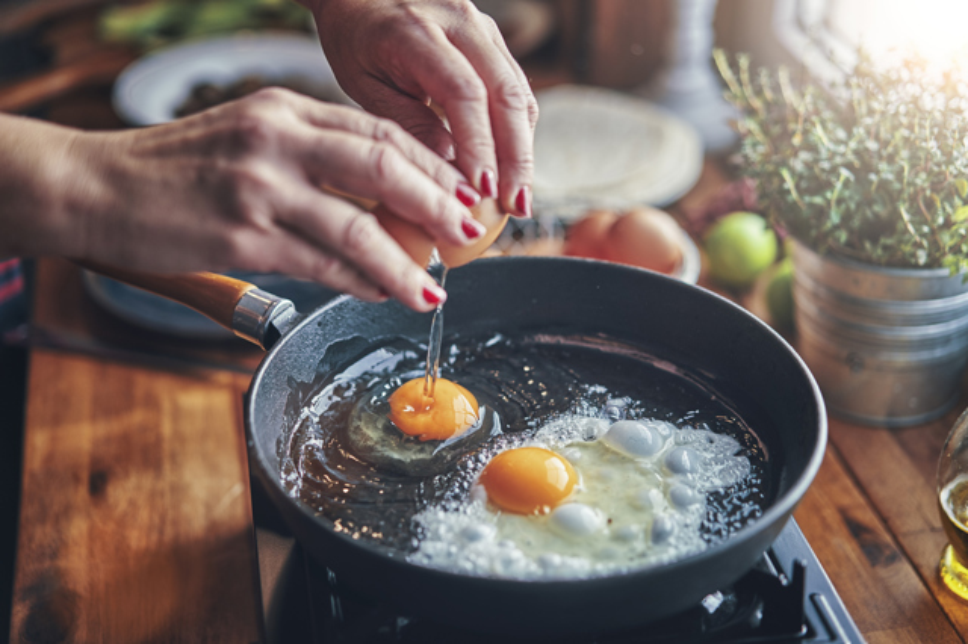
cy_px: 322
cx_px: 484
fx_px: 1478
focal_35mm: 55
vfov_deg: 24.6
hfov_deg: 36.3
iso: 125
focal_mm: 55
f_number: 2
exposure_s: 1/640
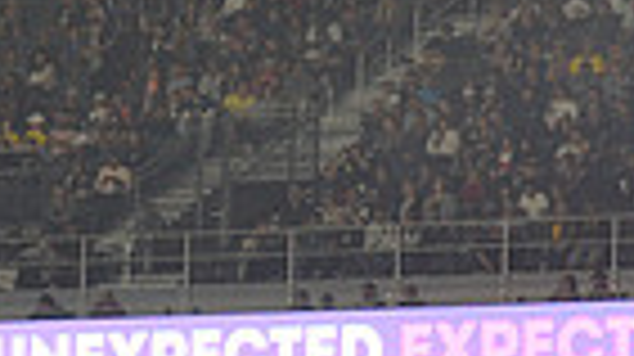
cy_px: 374
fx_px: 8683
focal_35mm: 517
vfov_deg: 2.3
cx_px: -49
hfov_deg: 4.2
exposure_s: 1/800
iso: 1250
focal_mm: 120
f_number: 2.8
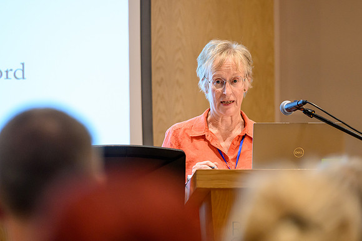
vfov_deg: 6.0
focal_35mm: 228
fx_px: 2294
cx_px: 181
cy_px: 120
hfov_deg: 9.0
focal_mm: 150
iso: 1800
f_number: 2.8
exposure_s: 1/125
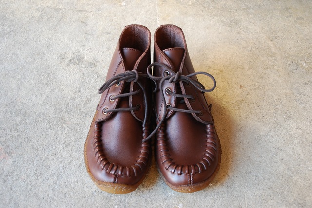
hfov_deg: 49.5
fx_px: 338
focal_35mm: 39
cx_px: 156
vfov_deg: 34.3
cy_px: 104
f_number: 4.5
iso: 400
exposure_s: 1/20
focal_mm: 26
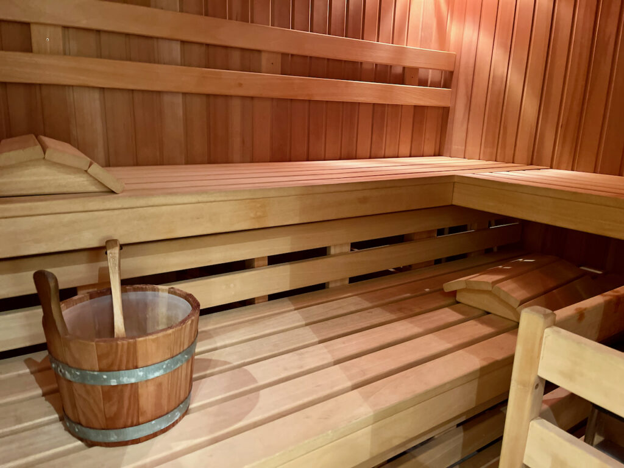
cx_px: 312
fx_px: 469
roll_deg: -2.2
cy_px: 234
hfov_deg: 67.3
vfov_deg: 53.1
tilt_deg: -15.0
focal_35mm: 26
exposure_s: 1/25
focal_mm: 5.1
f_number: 1.6
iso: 500
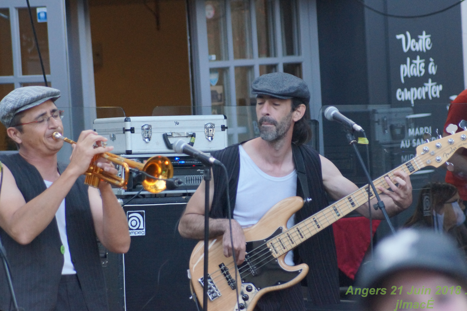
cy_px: 156
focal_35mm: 240
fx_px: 3110
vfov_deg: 5.7
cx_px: 234
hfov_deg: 8.6
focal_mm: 160
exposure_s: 1/250
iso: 3200
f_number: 5.6
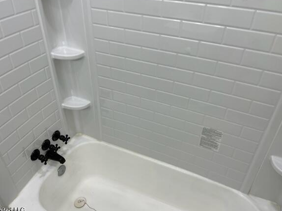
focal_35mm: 29
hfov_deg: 61.6
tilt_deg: -36.8
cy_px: 103
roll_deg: +0.4
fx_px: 236
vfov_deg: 48.2
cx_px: 134
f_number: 1.6
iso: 50
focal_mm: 4.2
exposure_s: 1/120
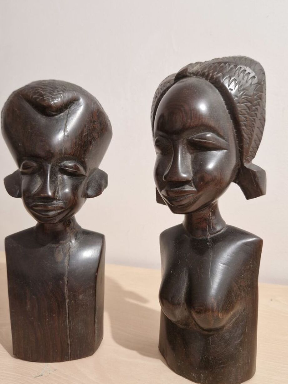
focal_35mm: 25
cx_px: 136
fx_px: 277
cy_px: 208
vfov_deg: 69.3
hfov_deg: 54.9
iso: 500
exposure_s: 1/25
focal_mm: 5.4
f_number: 1.8
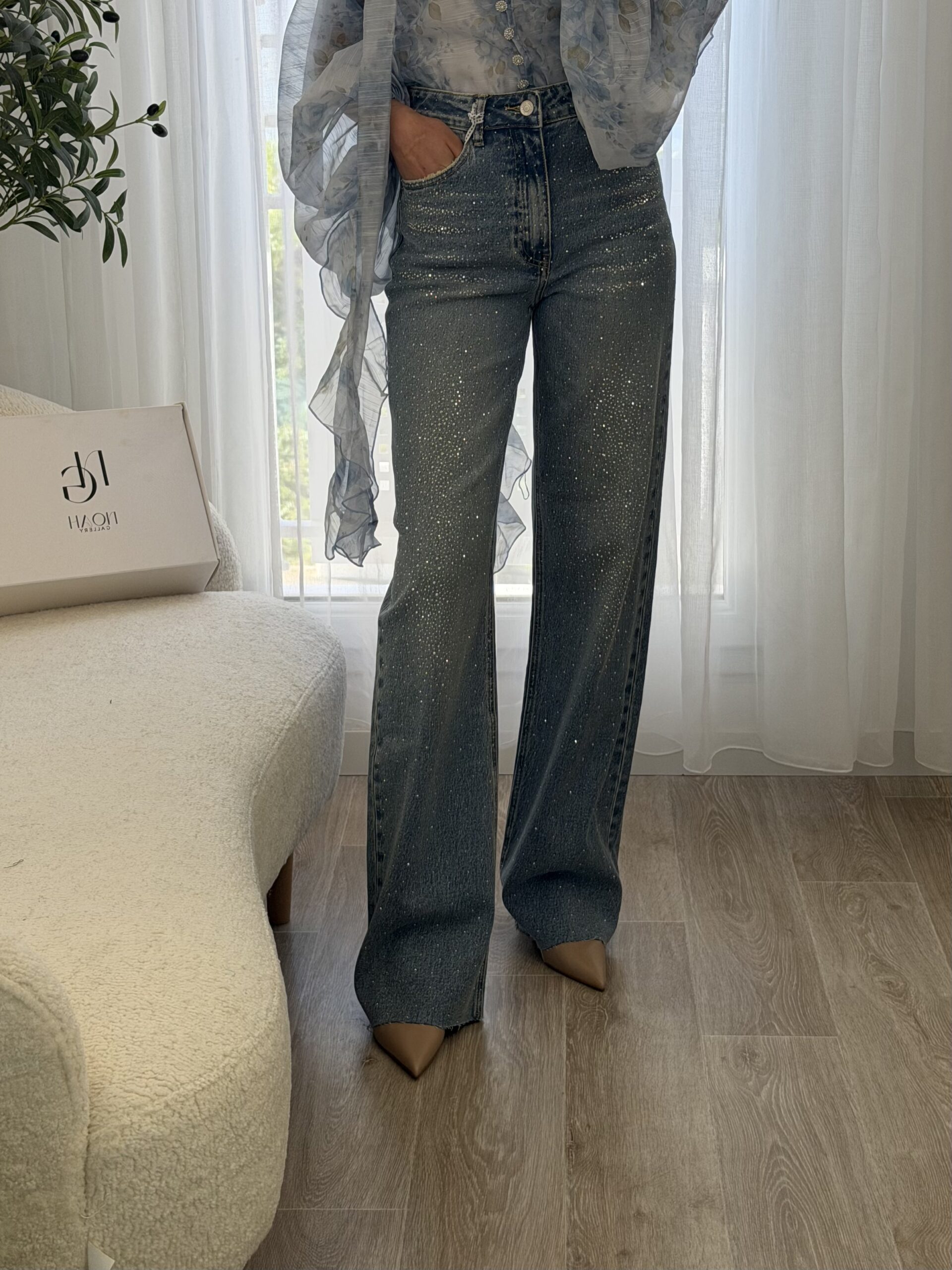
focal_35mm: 48
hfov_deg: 30.3
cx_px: 476
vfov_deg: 39.7
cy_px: 635
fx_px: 1760
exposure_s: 1/235
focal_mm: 6.76
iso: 64
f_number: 1.78
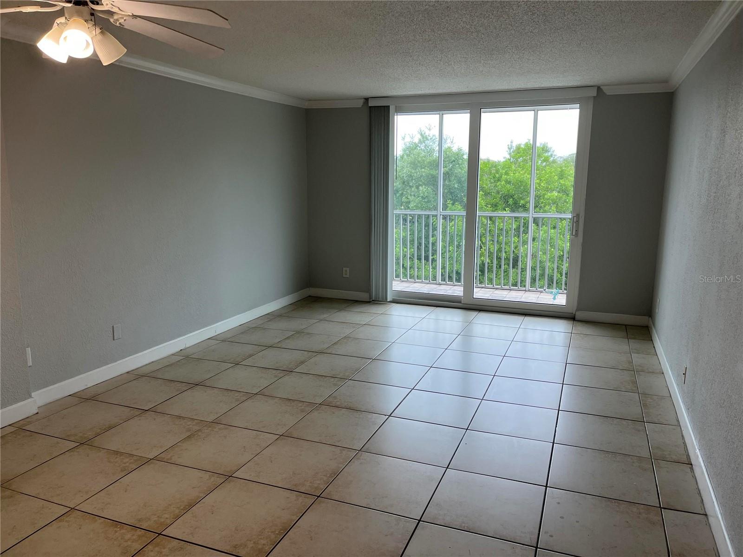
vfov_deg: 53.1
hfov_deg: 67.3
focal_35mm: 26
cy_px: 278
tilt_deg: -10.9
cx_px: 372
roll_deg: -0.9
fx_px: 558
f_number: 1.6
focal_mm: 5.1
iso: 32
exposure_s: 1/134
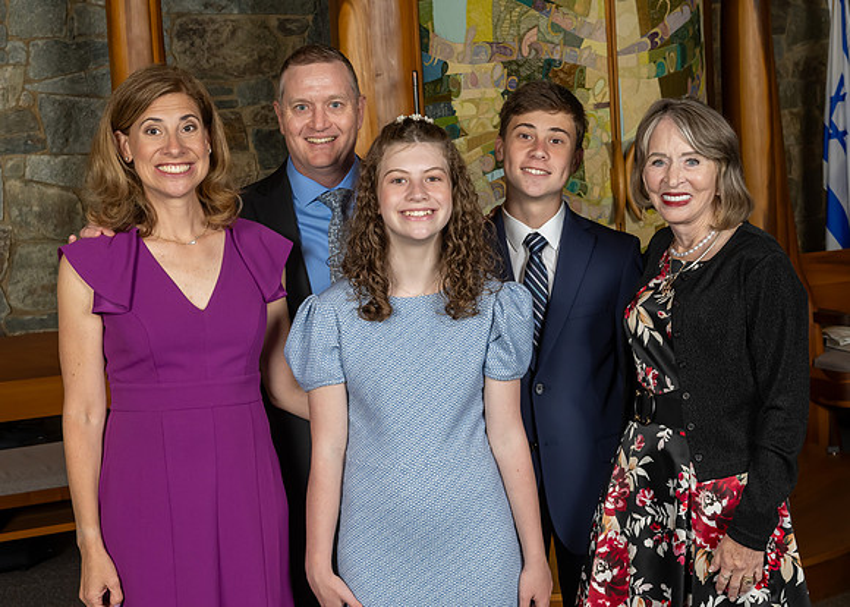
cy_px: 293
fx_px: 1493
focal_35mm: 62
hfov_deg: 31.8
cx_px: 405
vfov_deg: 23.0
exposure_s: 1/200
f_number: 8
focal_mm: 38
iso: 640
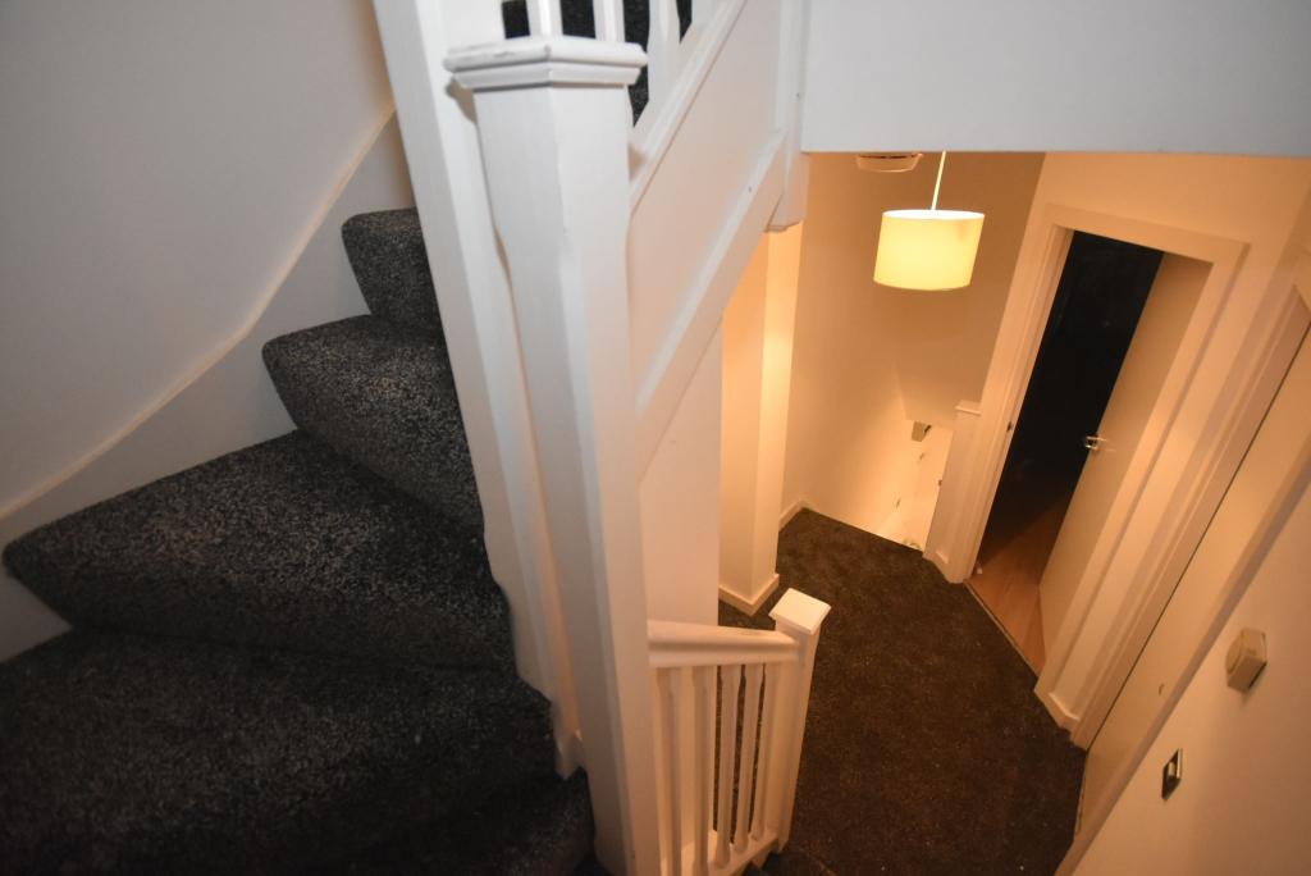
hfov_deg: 100.4
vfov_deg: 77.4
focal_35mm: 15
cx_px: 656
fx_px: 547
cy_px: 438
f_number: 4
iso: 2500
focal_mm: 10
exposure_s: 1/60
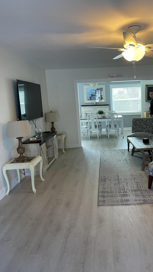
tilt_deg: -8.0
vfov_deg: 66.1
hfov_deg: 39.7
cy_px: 136
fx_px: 209
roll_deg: +3.4
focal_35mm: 29
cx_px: 103
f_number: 1.6
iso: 125
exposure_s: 1/60
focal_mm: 4.2
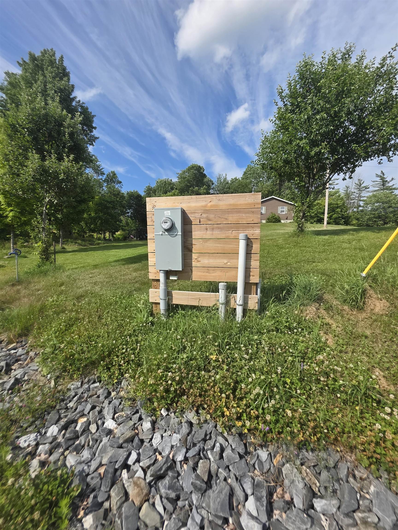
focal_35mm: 13
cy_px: 265
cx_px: 199
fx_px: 199
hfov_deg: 89.9
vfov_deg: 106.2
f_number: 1.9
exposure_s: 1/2443
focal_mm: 2.2
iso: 40
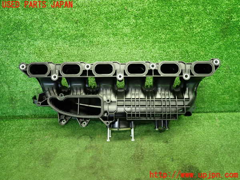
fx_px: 173
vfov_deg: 54.9
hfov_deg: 69.4
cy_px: 90
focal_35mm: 25
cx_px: 120
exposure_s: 1/30
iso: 250
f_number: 2
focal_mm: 4.5
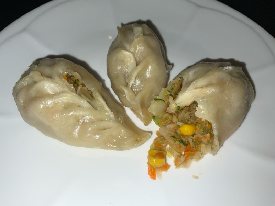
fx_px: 230
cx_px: 138
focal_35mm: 29
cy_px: 103
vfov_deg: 48.2
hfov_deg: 61.7
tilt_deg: -57.0
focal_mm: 3
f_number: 1.8
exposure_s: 1/545
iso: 16
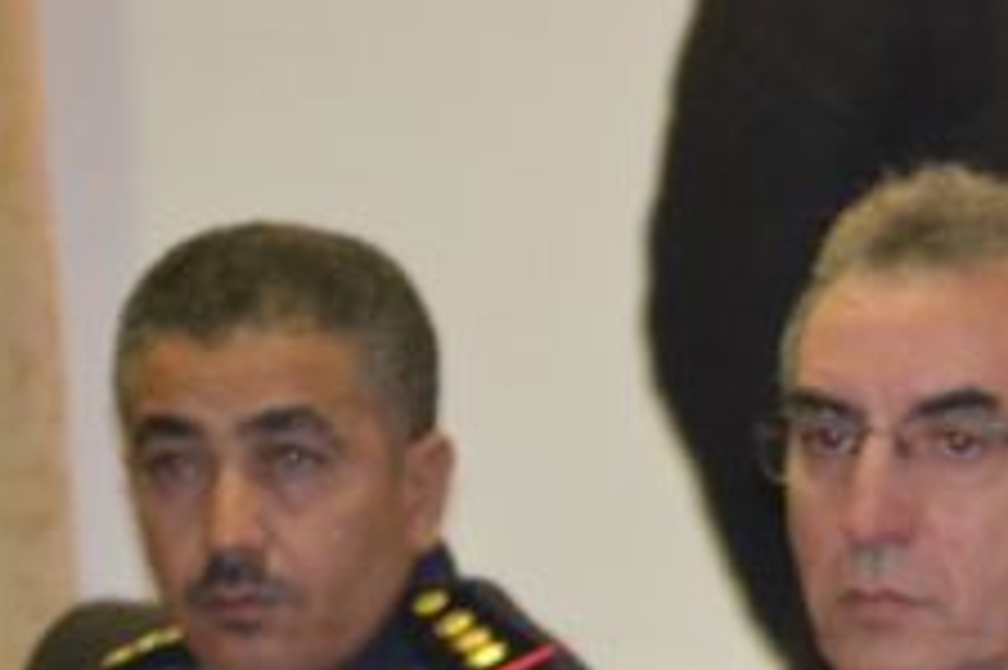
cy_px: 841
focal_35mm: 642
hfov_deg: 3.2
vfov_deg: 2.1
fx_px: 17962
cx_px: 981
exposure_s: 1/60
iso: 3200
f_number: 5
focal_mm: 150
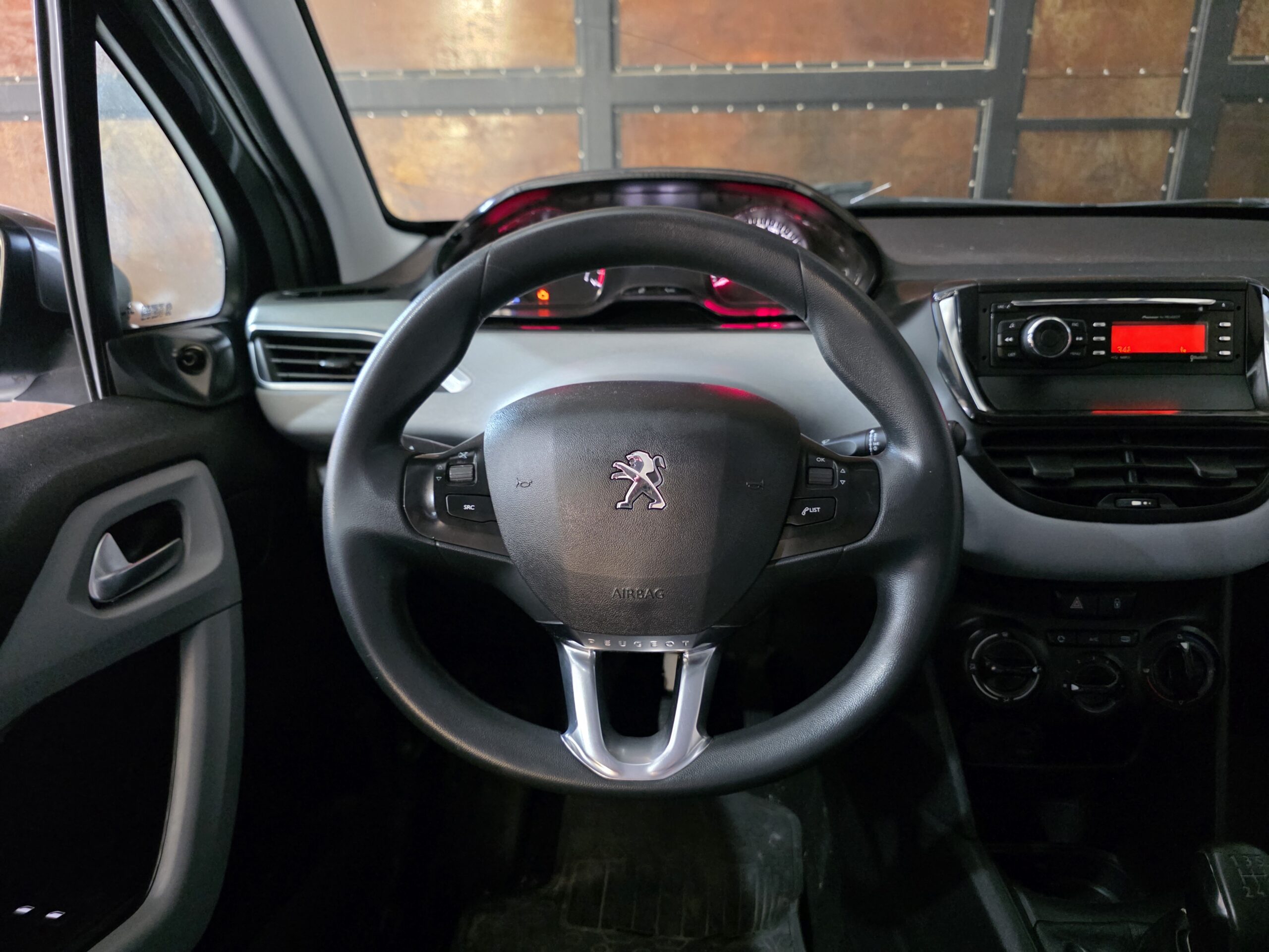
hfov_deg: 73.9
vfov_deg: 58.9
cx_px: 634
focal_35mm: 23
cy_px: 476
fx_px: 843
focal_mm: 6.3
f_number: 1.7
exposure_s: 1/100
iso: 2500
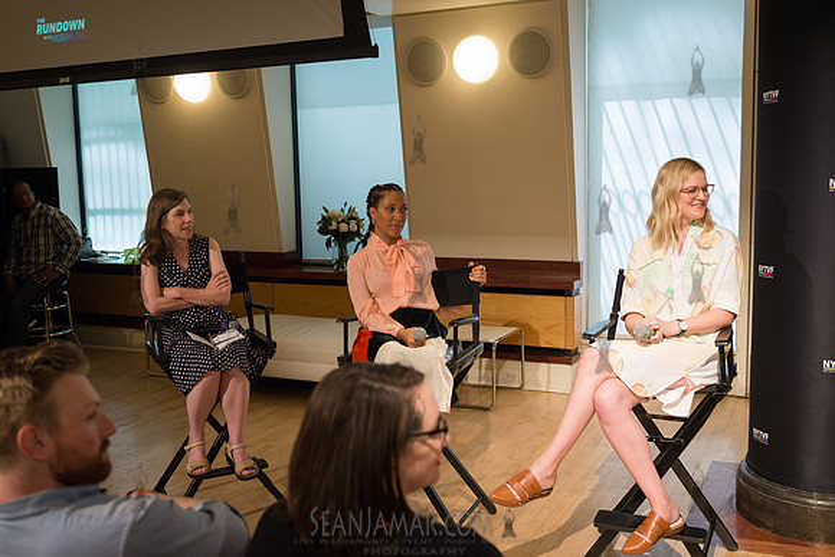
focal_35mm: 38
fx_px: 882
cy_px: 278
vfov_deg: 35.1
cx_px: 418
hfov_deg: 50.7
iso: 2500
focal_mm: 38
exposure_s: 1/320
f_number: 4
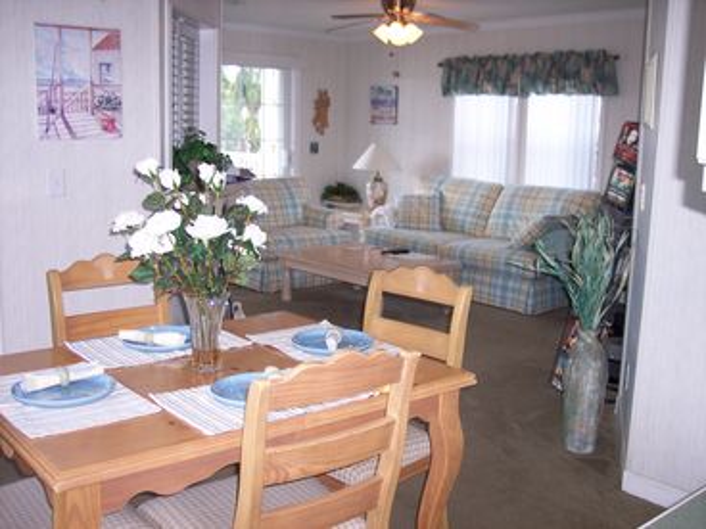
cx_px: 353
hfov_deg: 47.9
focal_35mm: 39
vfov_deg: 36.8
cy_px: 264
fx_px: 795
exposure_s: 1/60
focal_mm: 8
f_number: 2.8
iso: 100
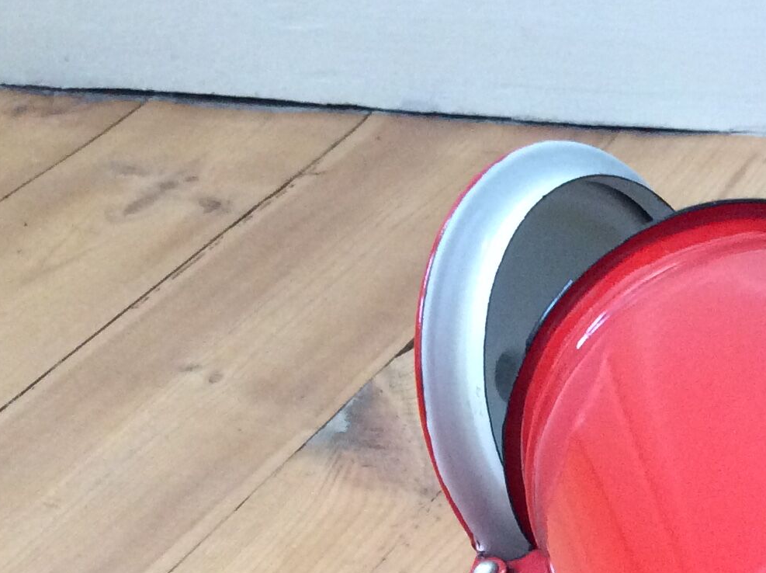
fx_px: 1857
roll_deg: +10.7
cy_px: 738
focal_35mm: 84
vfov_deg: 16.6
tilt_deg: -43.3
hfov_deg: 22.3
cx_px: 799
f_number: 2.4
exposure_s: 1/25
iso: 200
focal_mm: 3.3
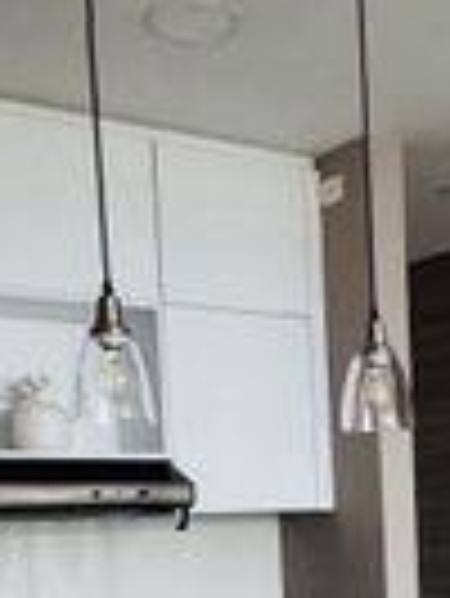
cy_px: 659
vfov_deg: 25.7
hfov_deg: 20.3
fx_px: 1211
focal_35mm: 70
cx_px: 468
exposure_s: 1/99
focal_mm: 2.22
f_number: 2.2
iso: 100
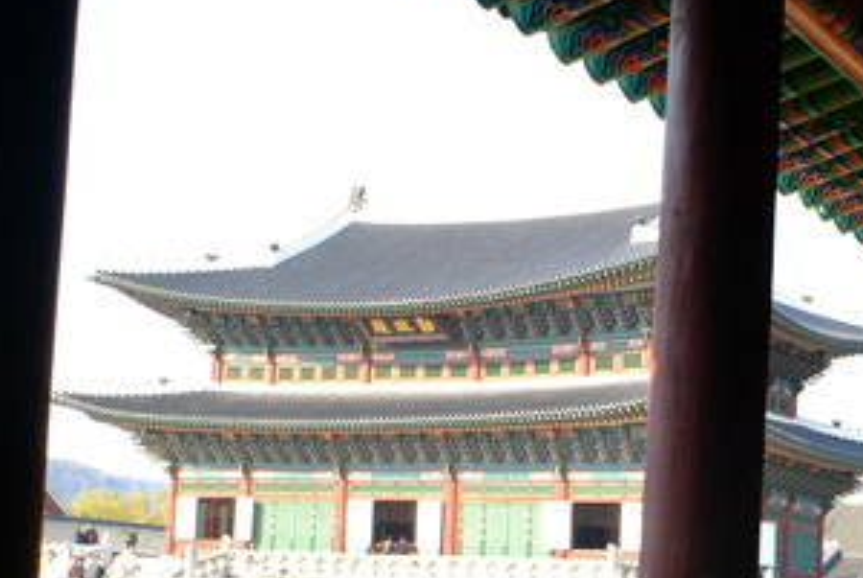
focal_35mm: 70
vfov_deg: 19.1
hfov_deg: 28.5
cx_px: 617
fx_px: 1681
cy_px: 543
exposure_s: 1/90
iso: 200
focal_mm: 20
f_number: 8
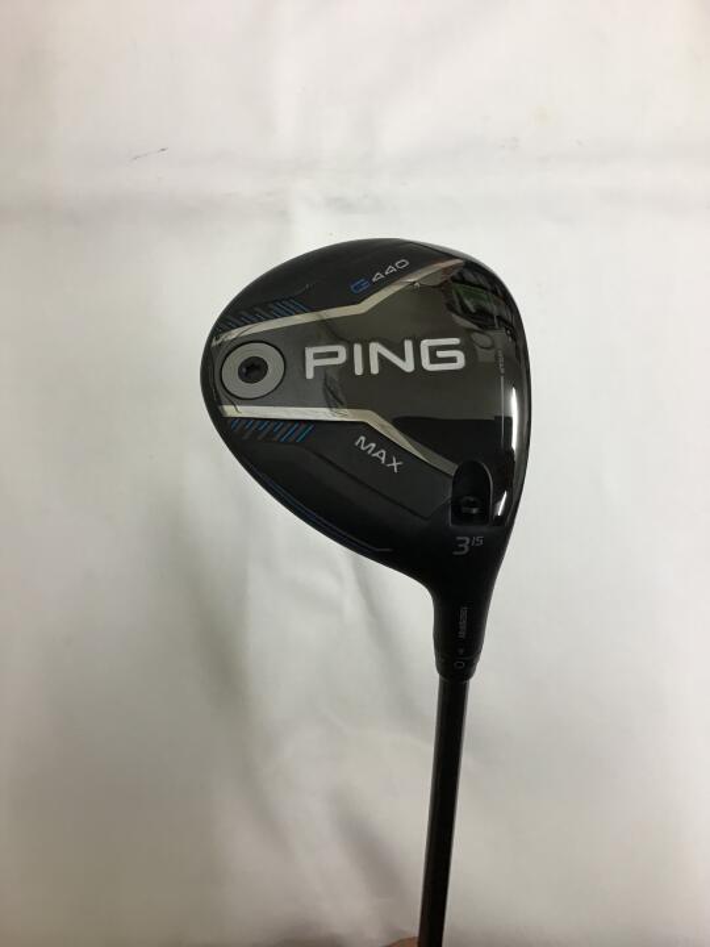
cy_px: 474
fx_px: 848
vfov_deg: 58.4
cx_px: 355
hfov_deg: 45.4
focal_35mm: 31
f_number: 2.4
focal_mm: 3.3
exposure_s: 1/33
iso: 100
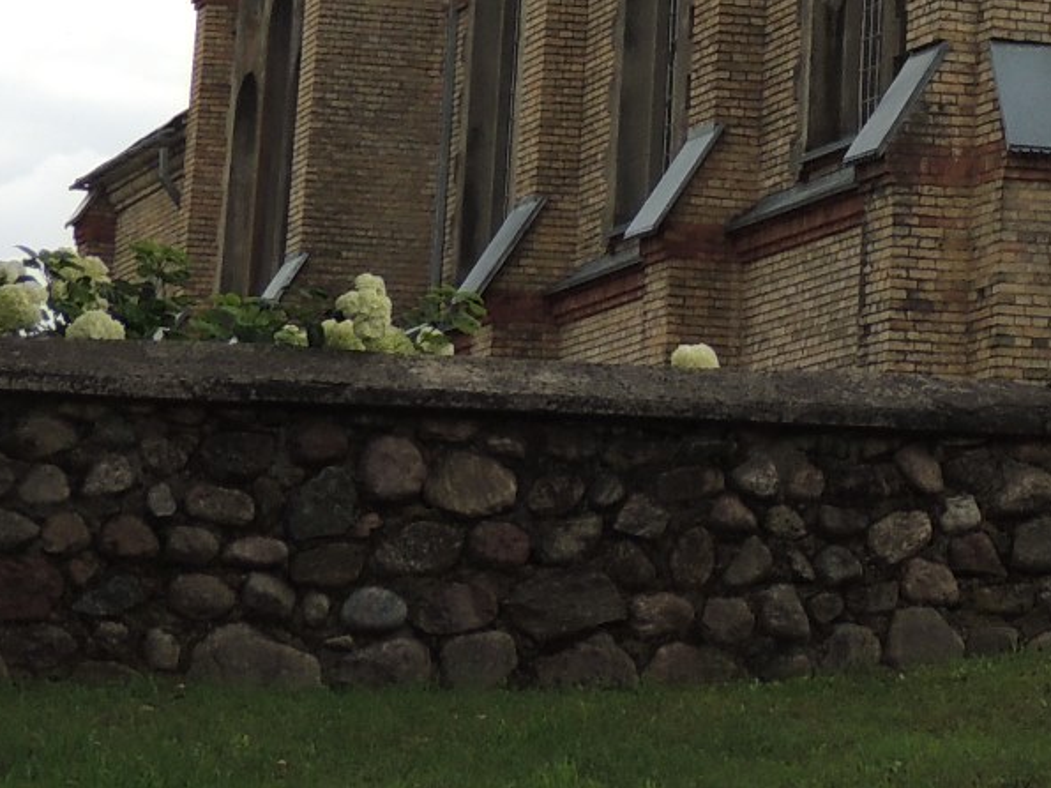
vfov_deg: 9.1
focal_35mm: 155
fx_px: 4705
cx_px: 1570
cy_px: -652
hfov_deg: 12.2
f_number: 3.3
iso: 100
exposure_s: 1/1000
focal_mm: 7.1
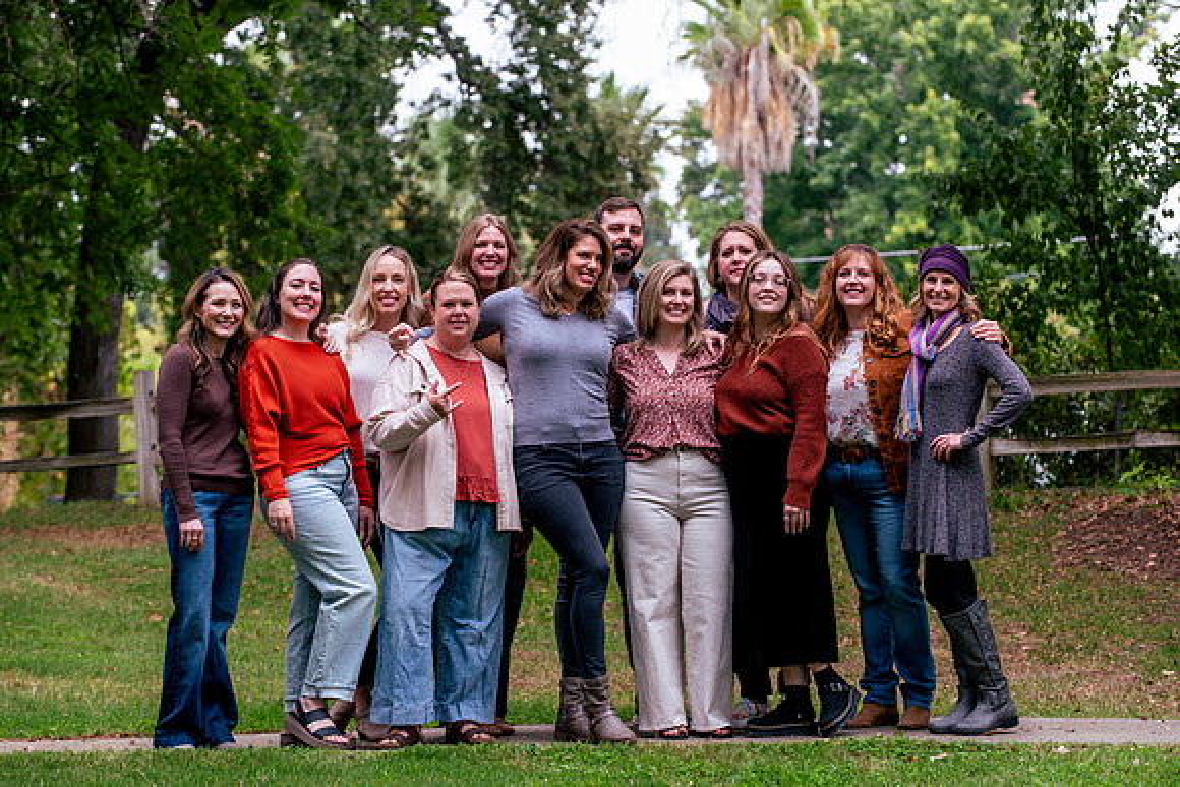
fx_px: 4154
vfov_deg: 10.8
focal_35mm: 127
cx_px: 590
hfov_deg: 16.2
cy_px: 394
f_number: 5.6
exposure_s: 1/250
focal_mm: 125
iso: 200
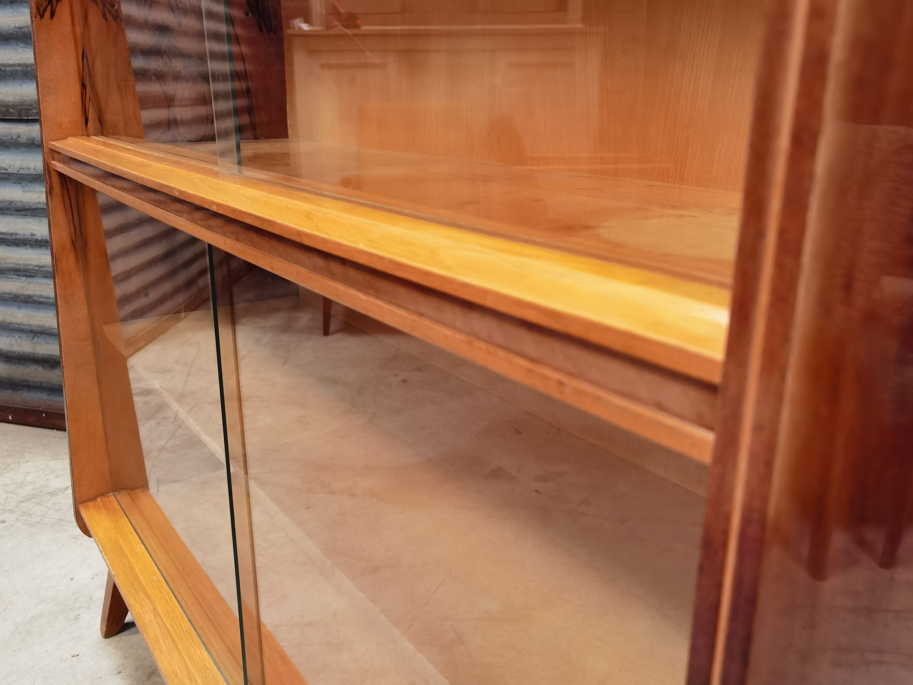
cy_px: 331
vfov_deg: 48.2
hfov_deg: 61.6
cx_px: 472
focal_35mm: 29
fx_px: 765
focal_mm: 6.71
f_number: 1.9
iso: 400
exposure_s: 1/33.3
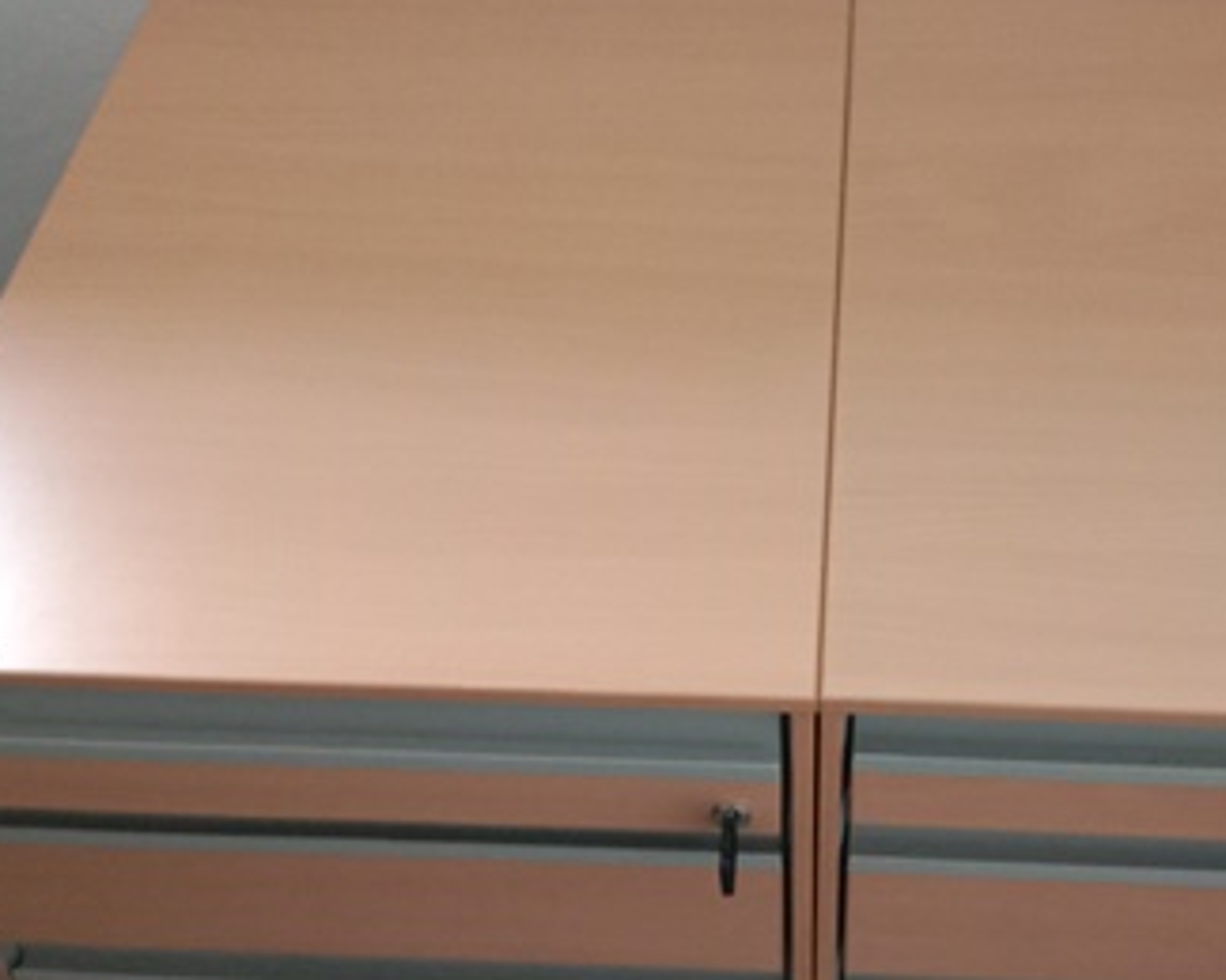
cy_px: 662
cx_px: 764
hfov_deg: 35.8
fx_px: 1886
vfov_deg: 28.9
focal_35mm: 52
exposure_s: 1/16.7
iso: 1553
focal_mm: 3.65
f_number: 2.2
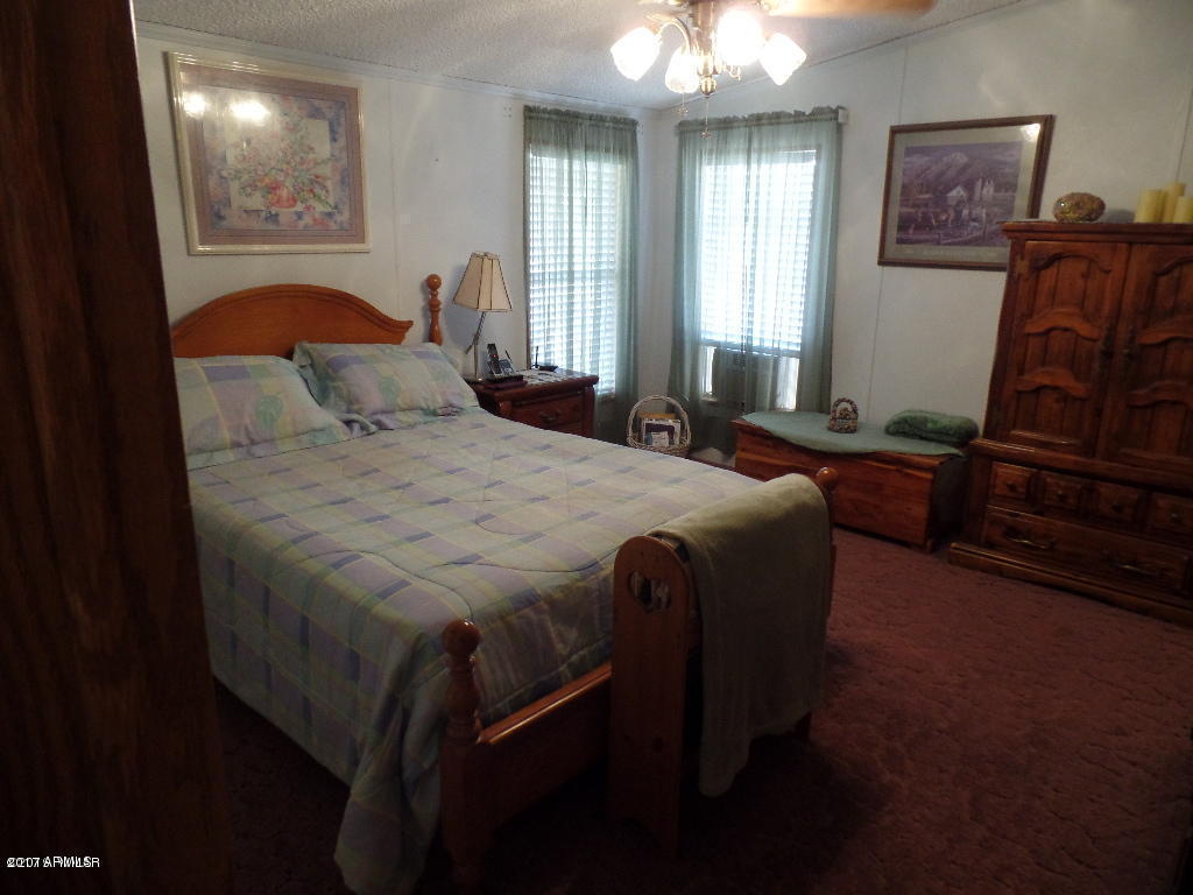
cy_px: 448
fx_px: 793
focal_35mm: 23
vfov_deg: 58.9
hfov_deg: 73.9
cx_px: 596
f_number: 2.8
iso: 320
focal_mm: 4.1
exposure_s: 1/30
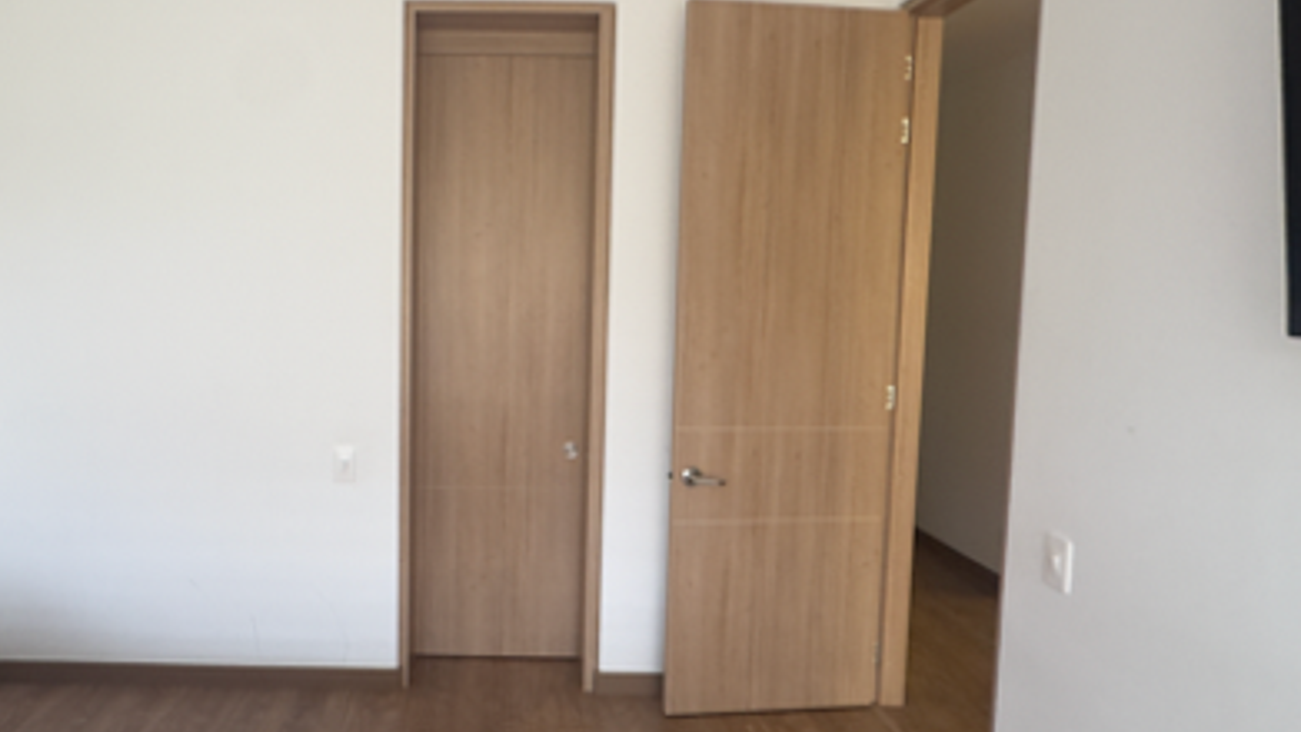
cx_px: 494
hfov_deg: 70.8
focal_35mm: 26
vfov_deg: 44.4
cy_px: 353
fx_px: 897
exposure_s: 1/99
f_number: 2.2
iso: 200
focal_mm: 2.22
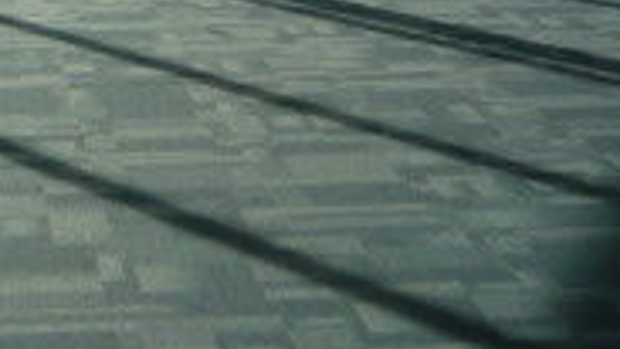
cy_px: -44
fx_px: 1874
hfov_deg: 18.6
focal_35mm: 114
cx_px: 102
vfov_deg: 10.5
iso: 100
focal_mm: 5.2
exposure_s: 1/400
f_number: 4.5
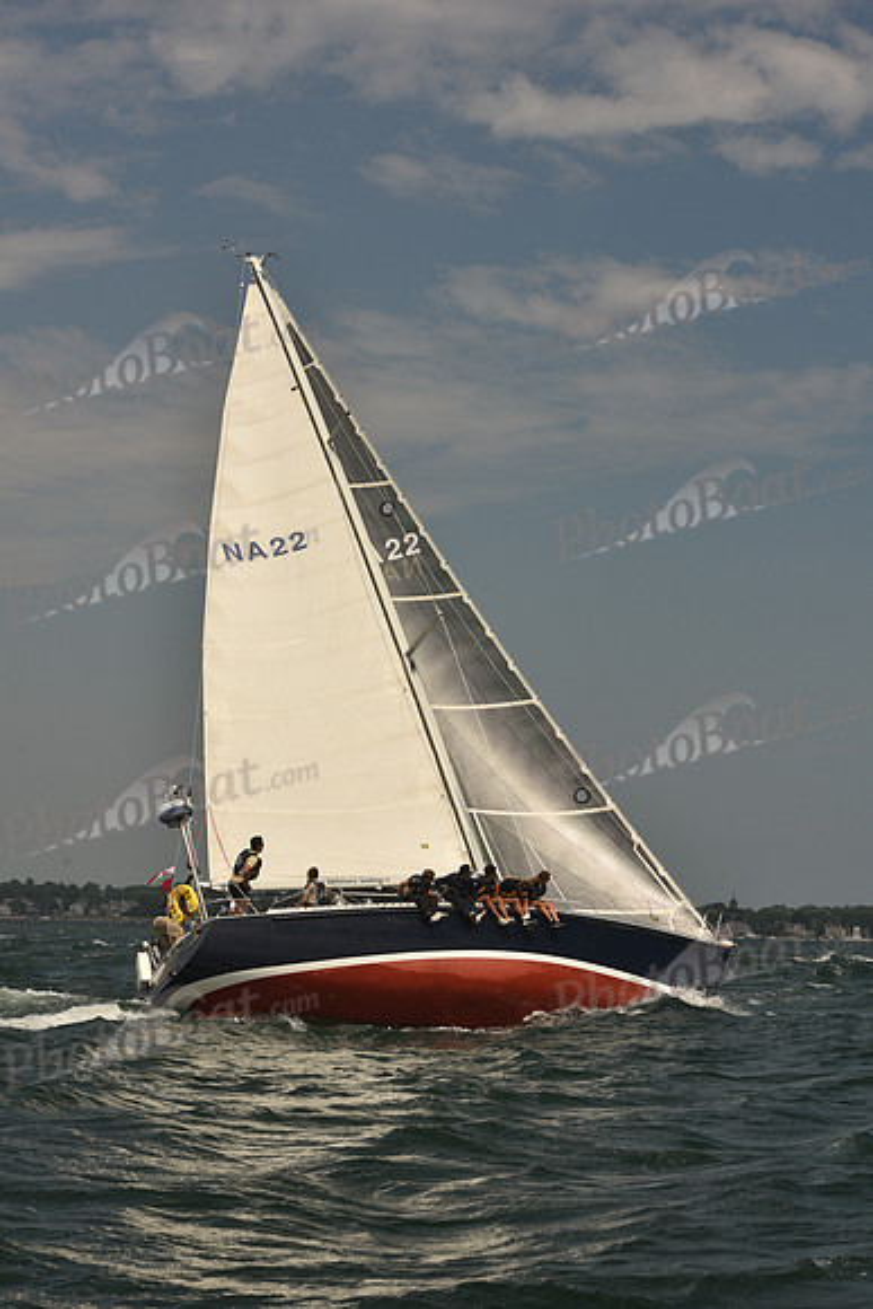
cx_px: 436
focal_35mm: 70
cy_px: 654
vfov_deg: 28.8
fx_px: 2545
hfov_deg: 19.5
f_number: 10
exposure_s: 1/640
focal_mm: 70
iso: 250
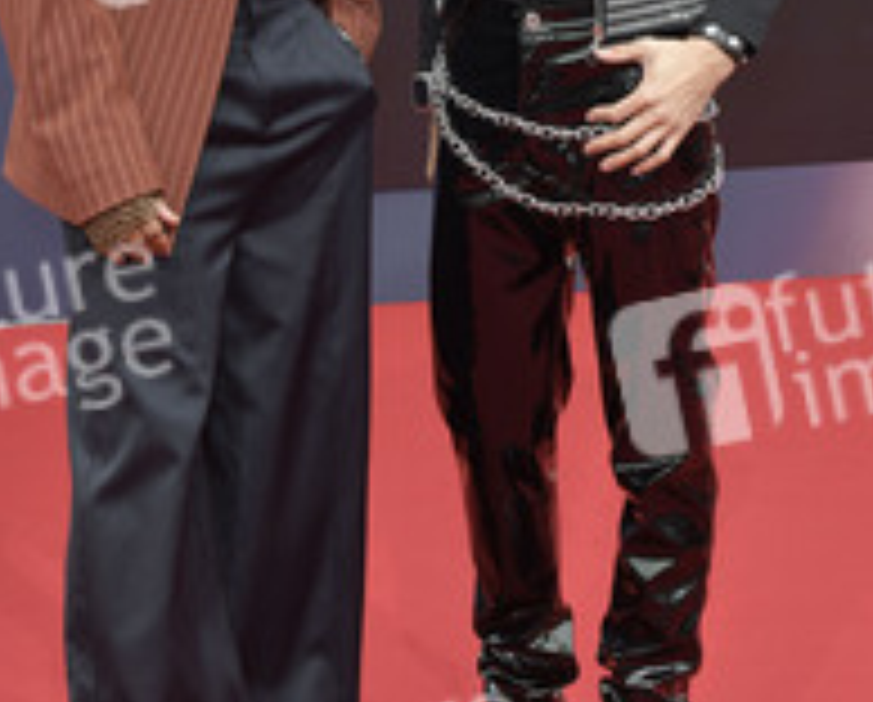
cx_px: 432
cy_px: 126
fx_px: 3495
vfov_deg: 11.4
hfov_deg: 14.2
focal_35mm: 135
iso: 400
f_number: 6.3
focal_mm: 70
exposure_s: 1/200
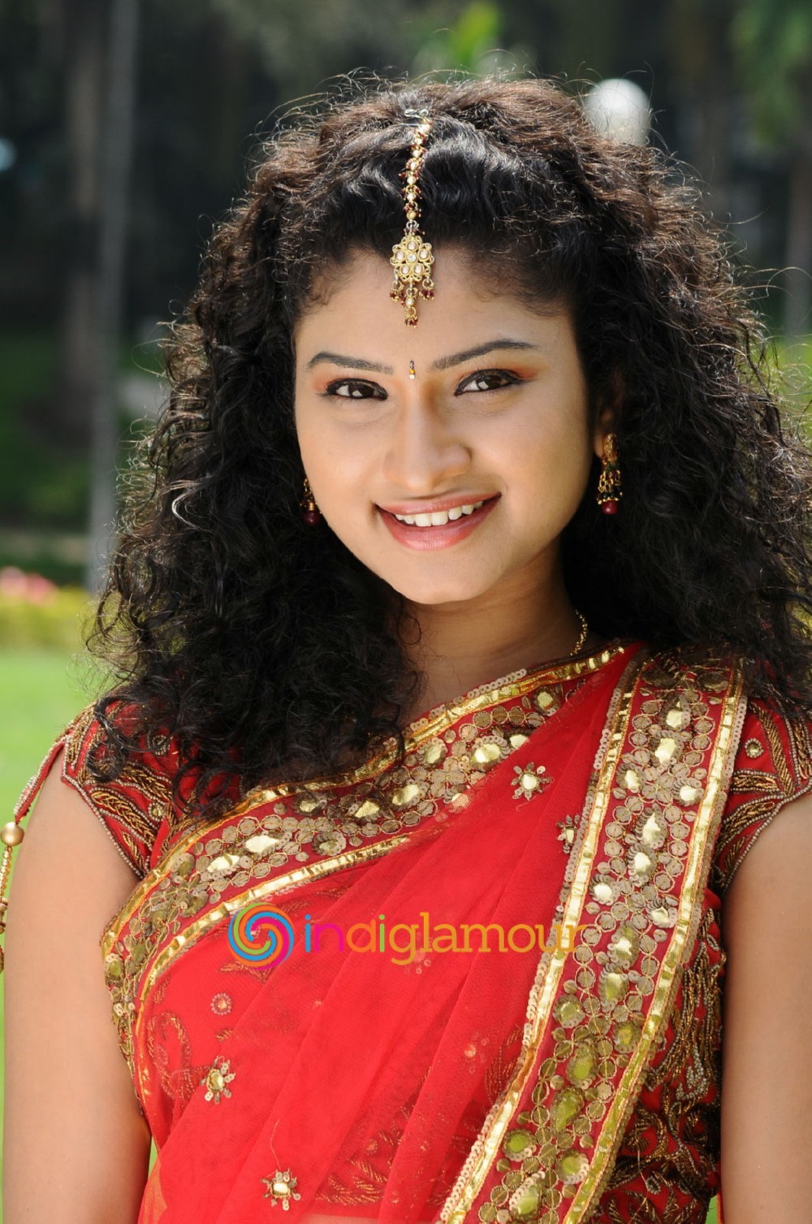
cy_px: 612
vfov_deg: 12.2
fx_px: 5702
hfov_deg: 8.1
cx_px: 406
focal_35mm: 168
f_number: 7.1
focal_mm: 112
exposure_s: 1/250
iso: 320
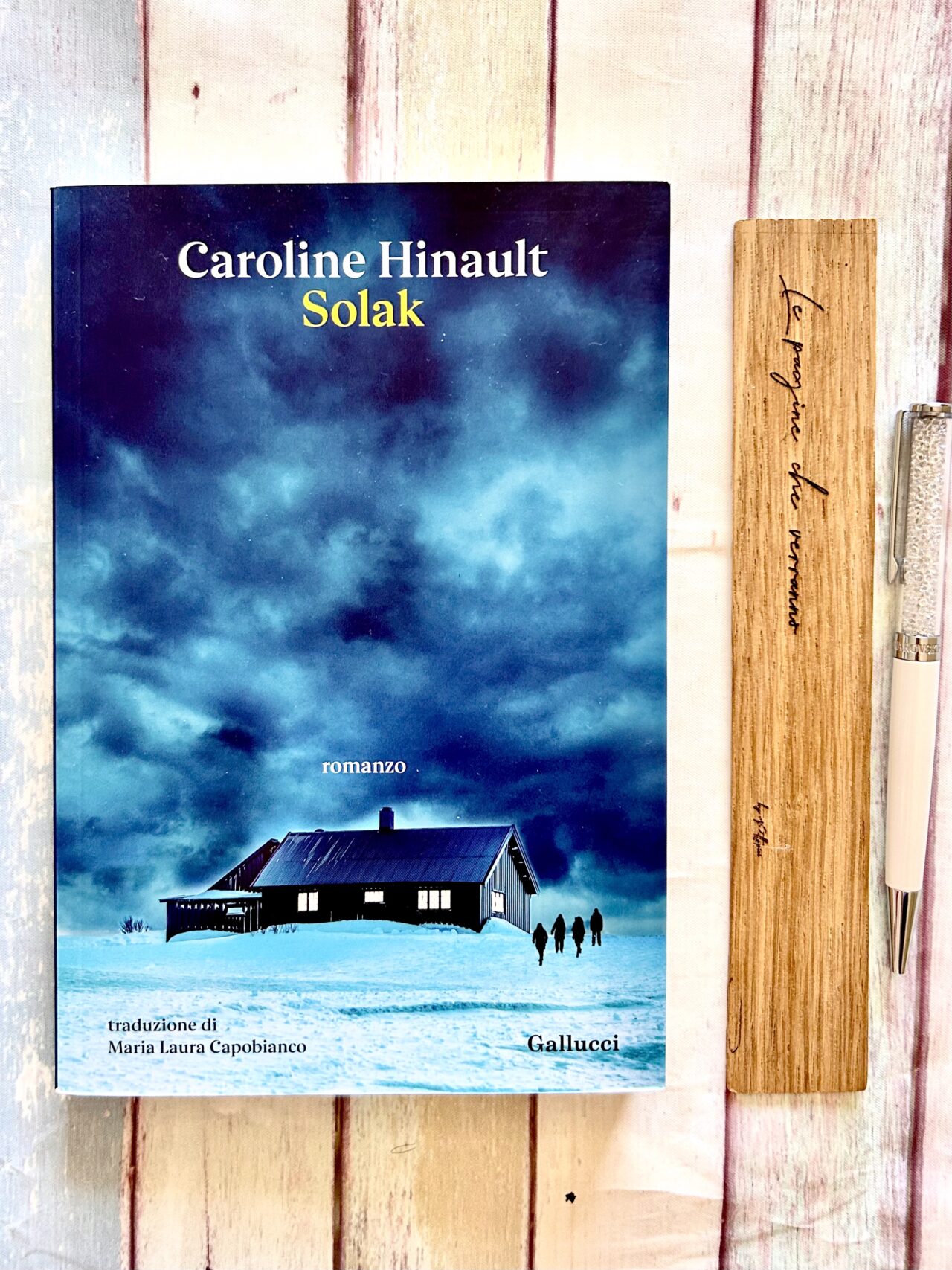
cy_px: 635
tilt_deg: -86.6
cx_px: 476
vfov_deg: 67.3
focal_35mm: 26
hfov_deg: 53.1
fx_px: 954
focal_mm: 5.7
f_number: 1.5
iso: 125
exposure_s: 1/76
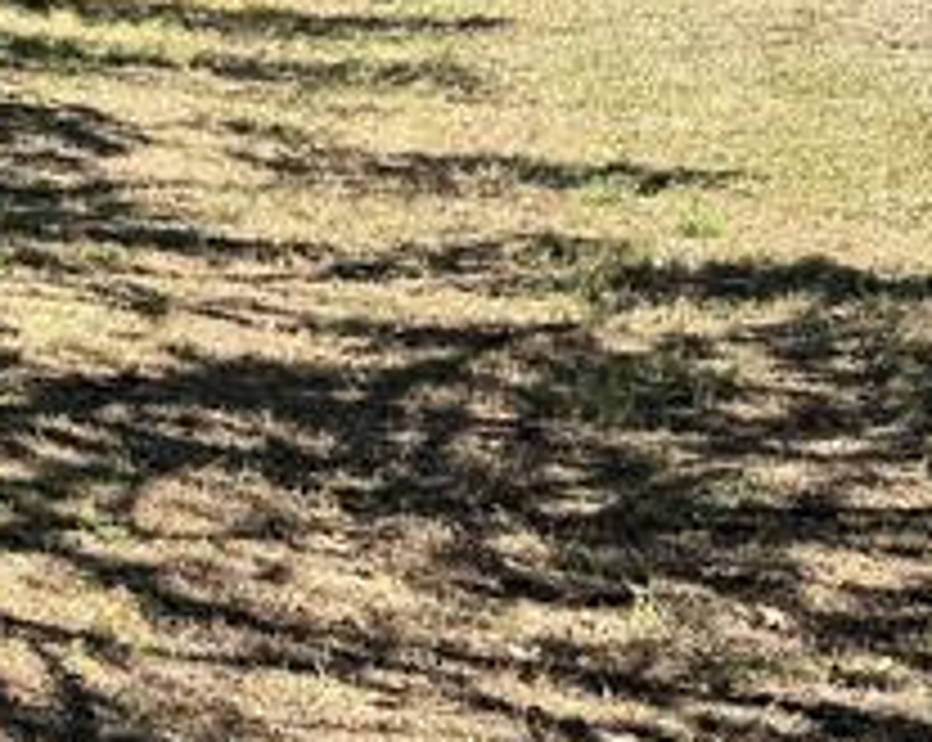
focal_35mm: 116
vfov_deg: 13.2
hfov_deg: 15.4
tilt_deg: -14.9
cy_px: 549
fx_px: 3195
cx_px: -423
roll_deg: -1.7
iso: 80
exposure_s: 1/1560
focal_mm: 6.76
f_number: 1.78
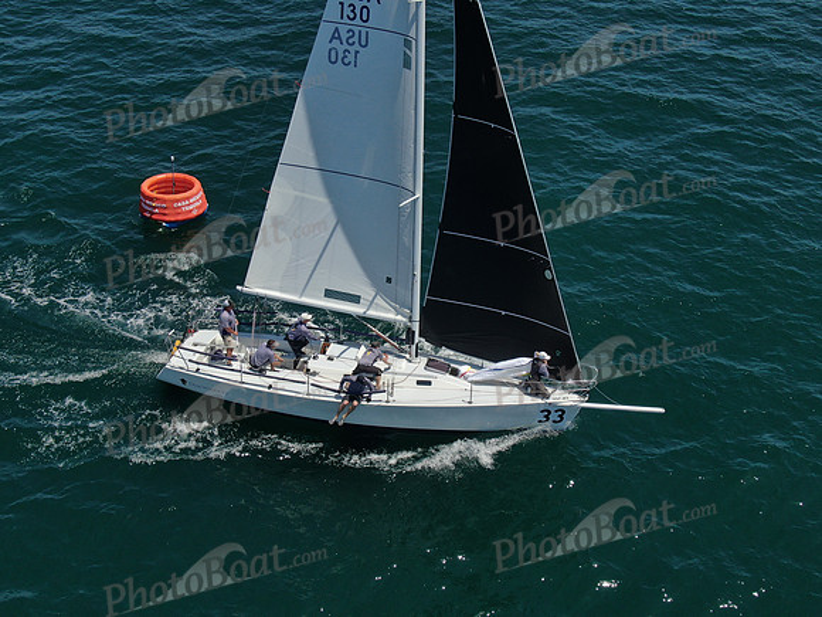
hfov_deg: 39.7
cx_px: 411
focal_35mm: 48
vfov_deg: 30.3
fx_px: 1140
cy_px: 308
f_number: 3.8
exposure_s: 1/1250
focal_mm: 8.6
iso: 110
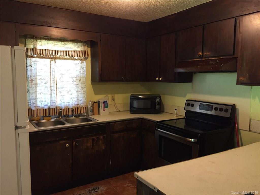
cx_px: 130
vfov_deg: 48.2
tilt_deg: -4.8
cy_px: 98
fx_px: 218
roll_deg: -1.2
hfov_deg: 61.7
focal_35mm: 29
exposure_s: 1/30
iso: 200
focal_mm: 4.15
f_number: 2.2
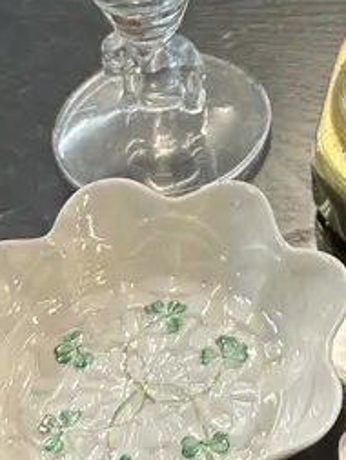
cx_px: 331
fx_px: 1292
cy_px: -149
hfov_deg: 15.0
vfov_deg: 18.7
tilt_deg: -32.2
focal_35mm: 97
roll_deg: +2.7
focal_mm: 6.86
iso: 160
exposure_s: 1/50
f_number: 1.78
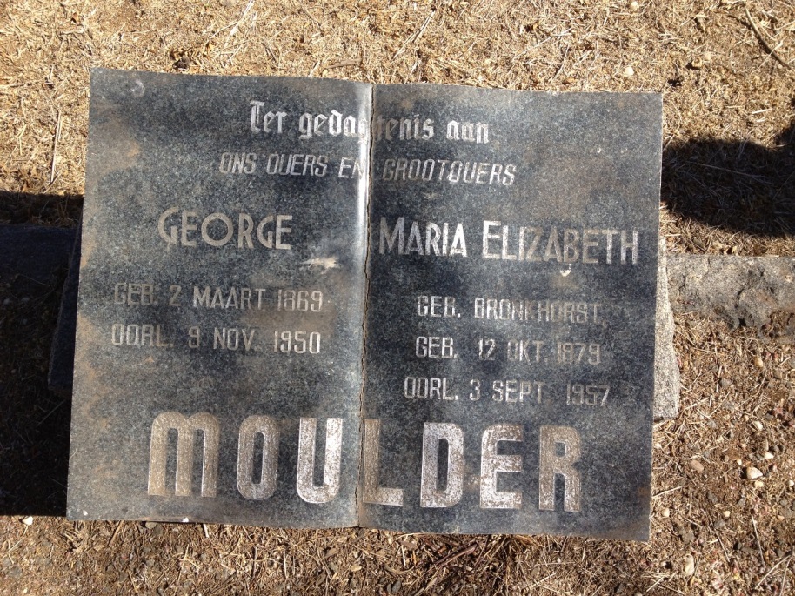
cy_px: 298
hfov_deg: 52.6
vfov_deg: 40.7
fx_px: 804
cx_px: 398
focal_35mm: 35
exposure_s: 1/1004
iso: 64
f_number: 2.4
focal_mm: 4.28
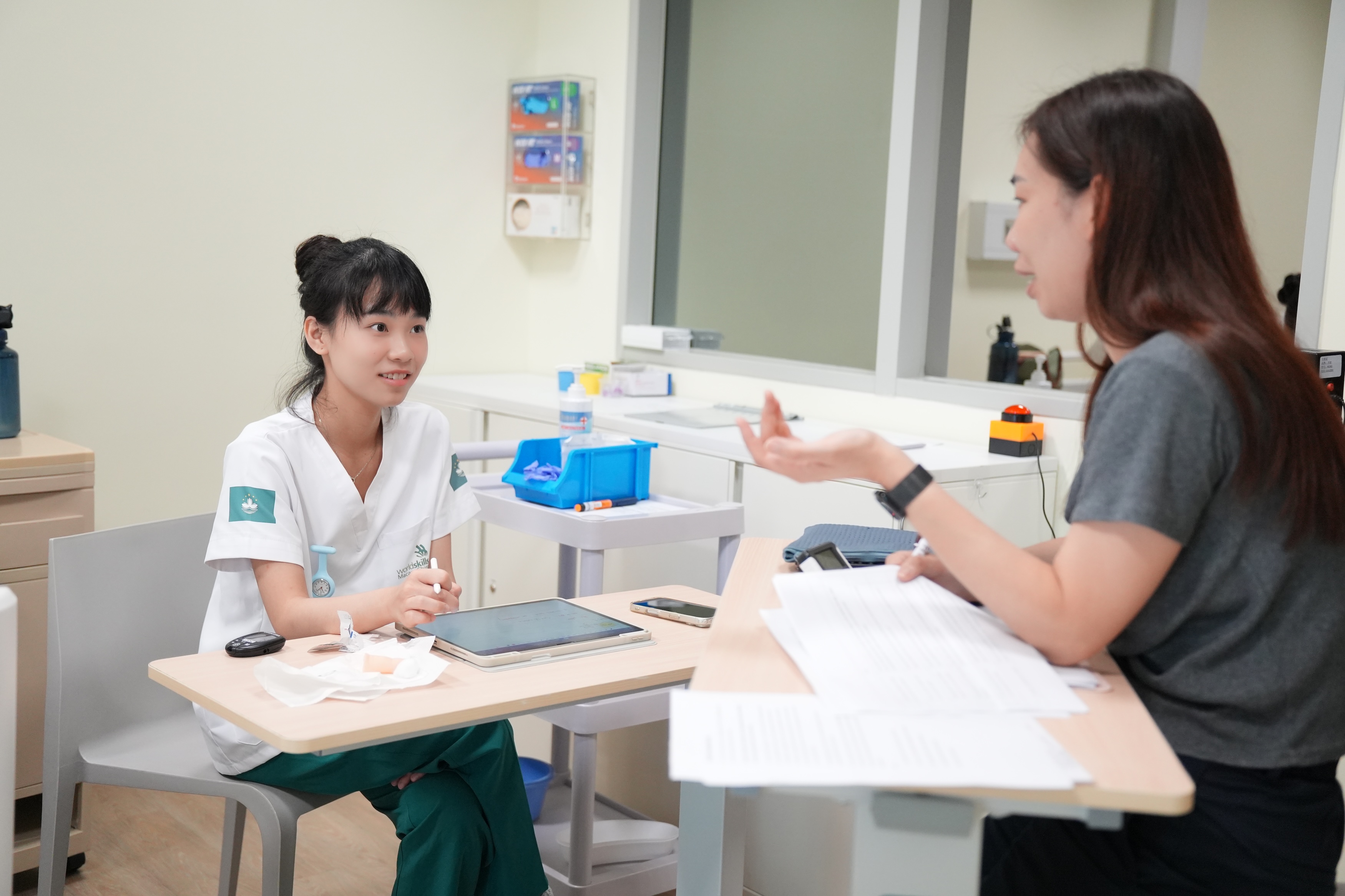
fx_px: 1547
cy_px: 448
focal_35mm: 41
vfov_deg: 32.3
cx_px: 672
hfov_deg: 47.0
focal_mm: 27.6
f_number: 2
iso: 1600
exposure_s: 1/640
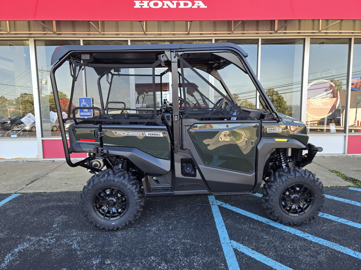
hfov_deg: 73.9
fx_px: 240
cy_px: 135
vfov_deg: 58.9
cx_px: 180
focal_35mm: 23
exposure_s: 1/136
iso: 25
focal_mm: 5.4
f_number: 1.8
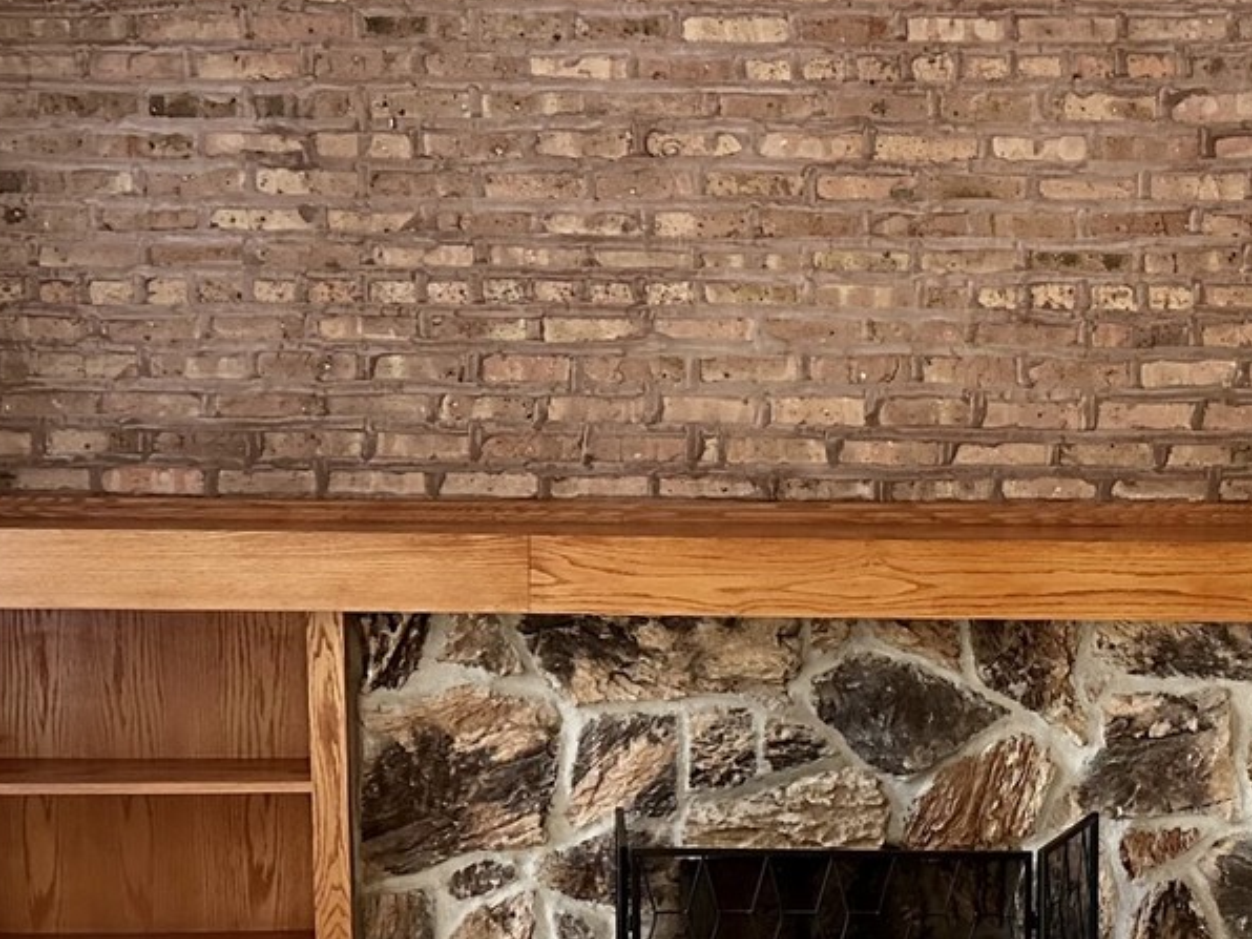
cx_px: 1010
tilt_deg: -5.8
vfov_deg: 25.2
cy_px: 565
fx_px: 2098
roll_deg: -0.3
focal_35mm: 58
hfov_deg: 32.3
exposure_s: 1/58
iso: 1000
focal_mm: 6.86
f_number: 1.78
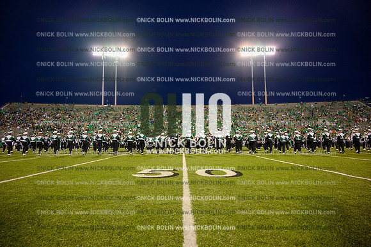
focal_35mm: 24
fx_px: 247
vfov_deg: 53.1
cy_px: 124
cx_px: 186
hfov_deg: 73.8
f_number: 4
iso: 2000
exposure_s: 1/200
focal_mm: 24
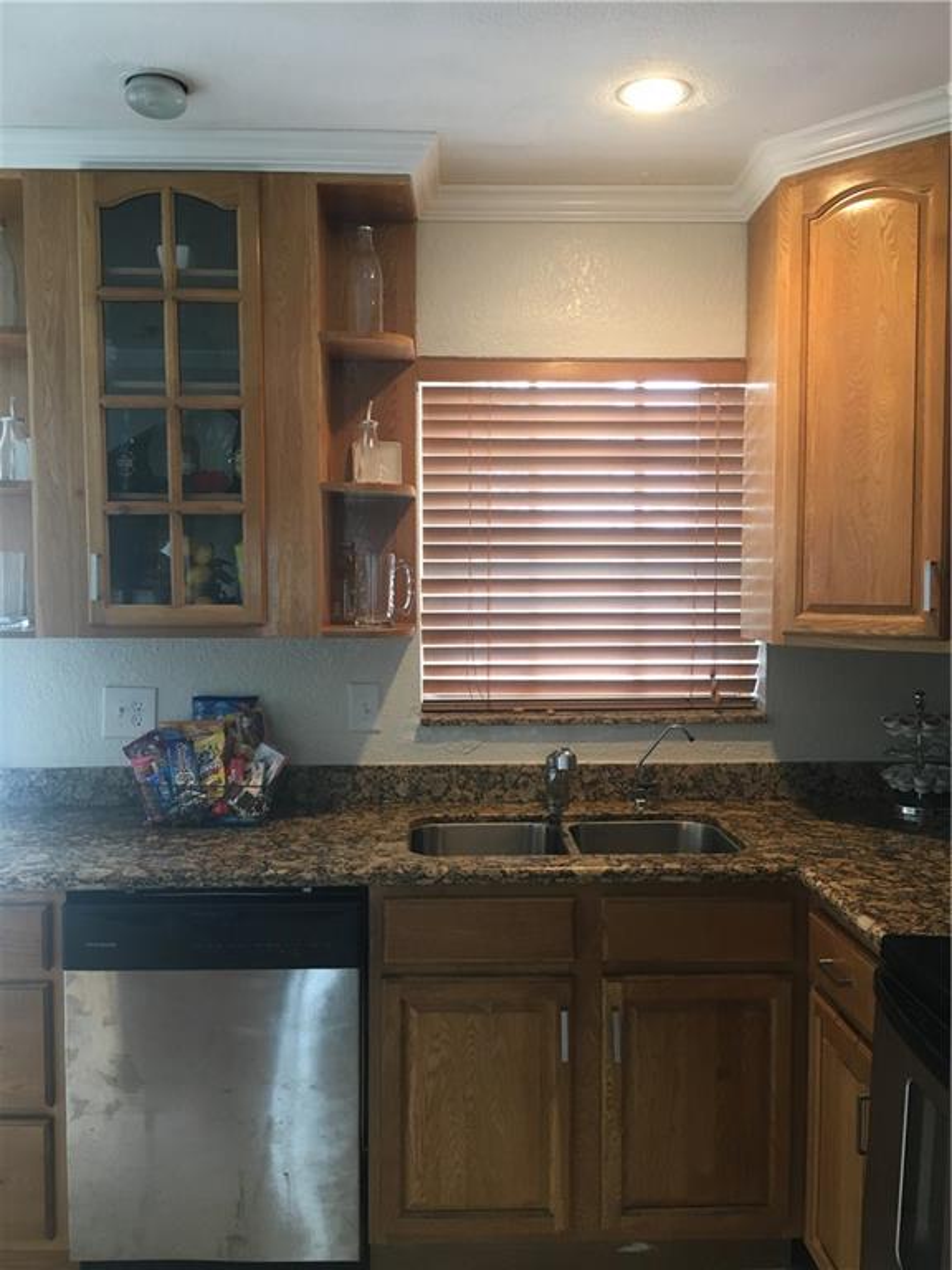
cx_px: 476
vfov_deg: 61.7
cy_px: 635
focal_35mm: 29
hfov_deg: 48.2
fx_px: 1063
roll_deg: -0.1
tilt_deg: -2.7
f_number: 2.2
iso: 100
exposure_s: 1/33
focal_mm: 4.15
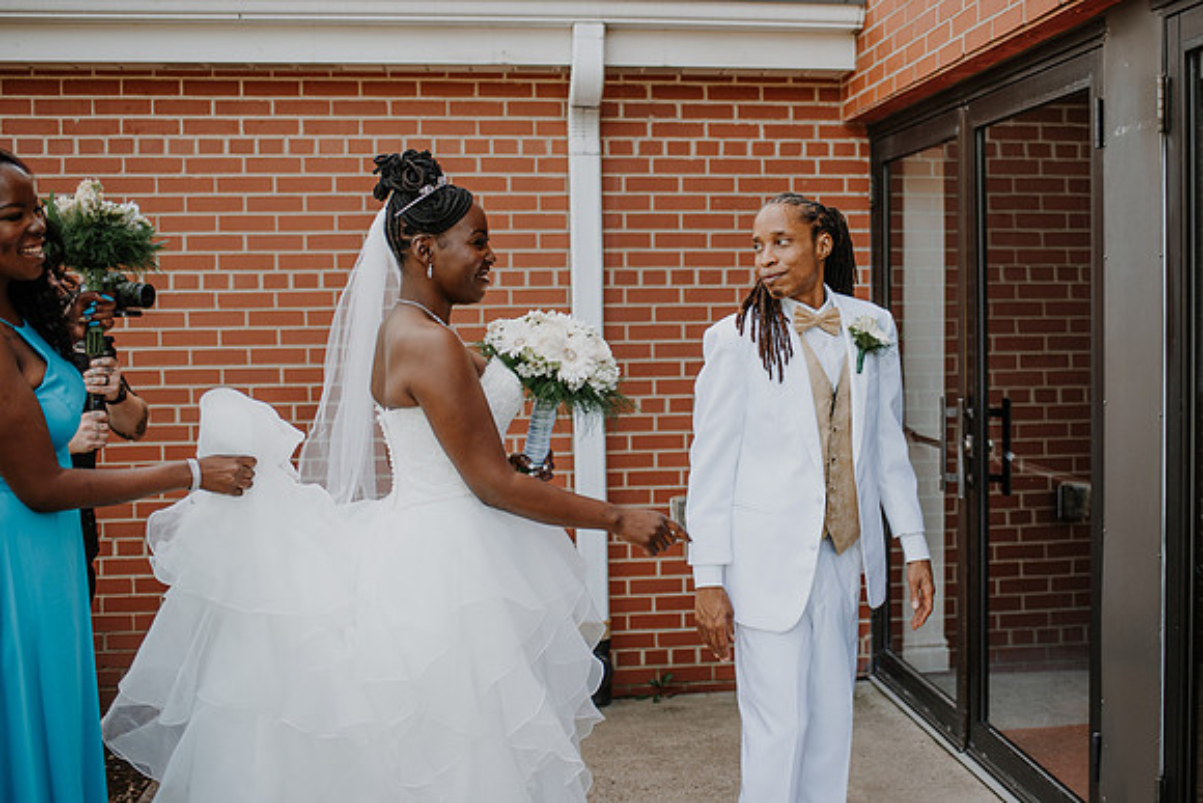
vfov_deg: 33.7
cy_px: 359
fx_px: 1323
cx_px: 665
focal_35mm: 40
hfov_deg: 48.8
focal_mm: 35
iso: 100
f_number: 2.2
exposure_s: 1/400
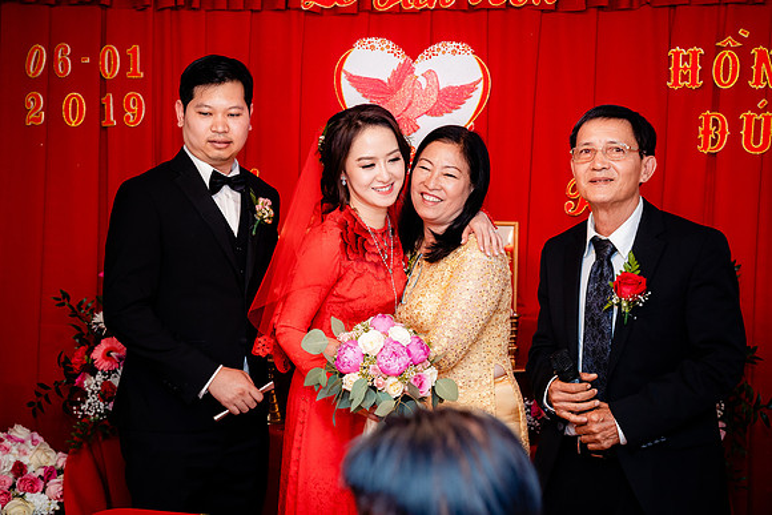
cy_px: 264
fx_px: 1253
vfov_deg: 23.2
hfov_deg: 34.2
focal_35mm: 58
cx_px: 394
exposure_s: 1/125
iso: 1600
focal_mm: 54
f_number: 4
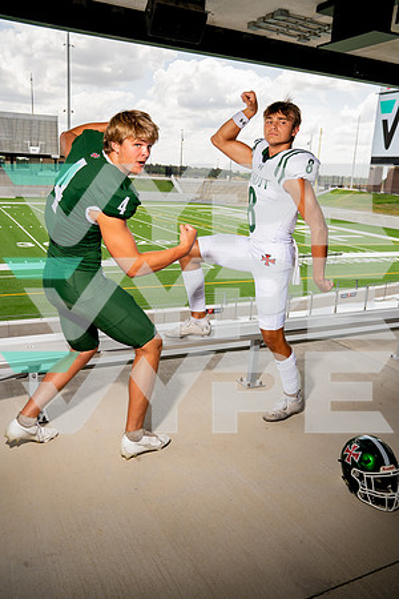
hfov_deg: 45.0
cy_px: 300
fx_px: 482
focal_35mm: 29
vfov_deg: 63.7
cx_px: 200
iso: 100
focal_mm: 29
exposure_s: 1/250
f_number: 6.3
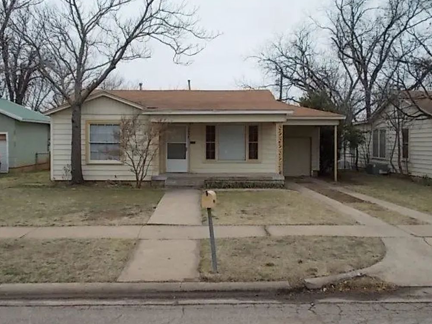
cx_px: 214
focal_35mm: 40
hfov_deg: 46.8
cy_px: 161
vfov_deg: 36.0
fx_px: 499
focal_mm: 6.9
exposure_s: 1/100
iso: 80
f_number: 3.9
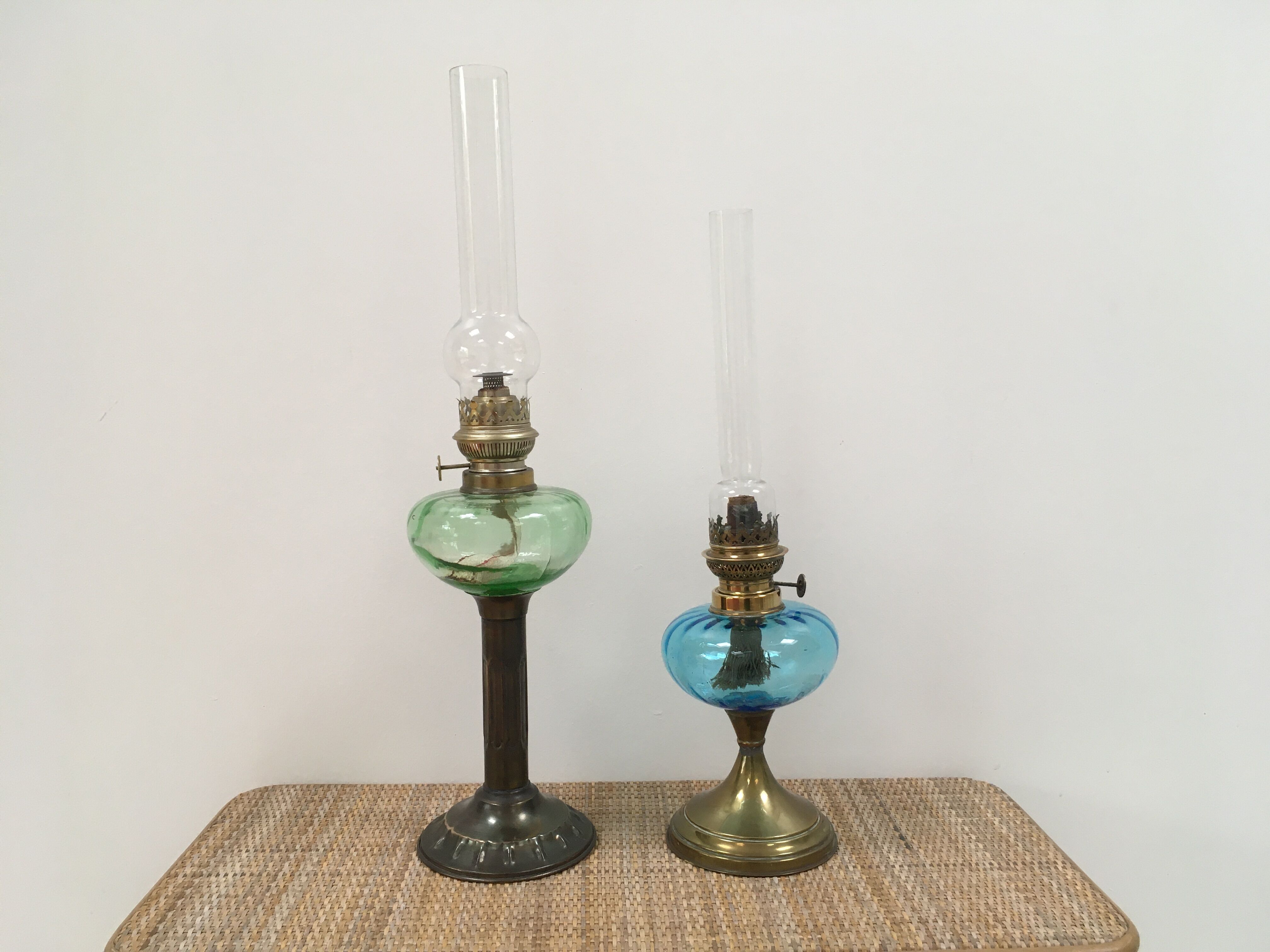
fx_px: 1064
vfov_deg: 48.2
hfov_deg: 61.7
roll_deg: +0.6
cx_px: 635
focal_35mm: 29
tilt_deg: -6.2
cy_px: 476
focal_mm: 4.15
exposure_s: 1/33
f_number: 2.2
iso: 32
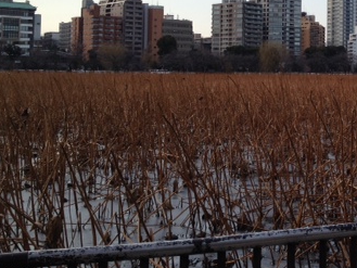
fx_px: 702
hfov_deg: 27.4
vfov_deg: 21.3
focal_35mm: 68
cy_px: 38
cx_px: 332
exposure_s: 1/986
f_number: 2.4
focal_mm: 4.28
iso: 50
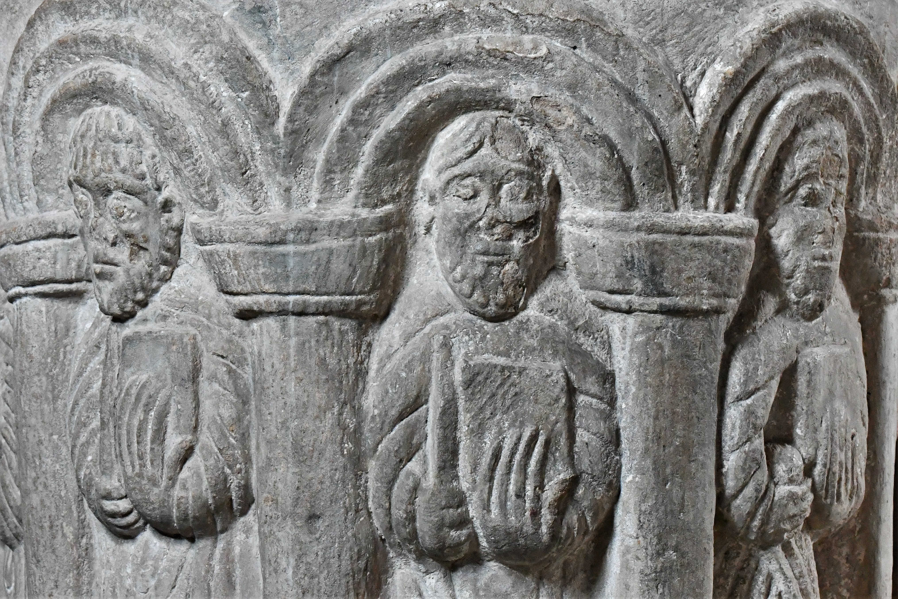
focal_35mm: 70
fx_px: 1746
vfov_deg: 19.5
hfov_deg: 28.8
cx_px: 449
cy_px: 300
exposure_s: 1/80
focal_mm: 70
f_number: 5.6
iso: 4000
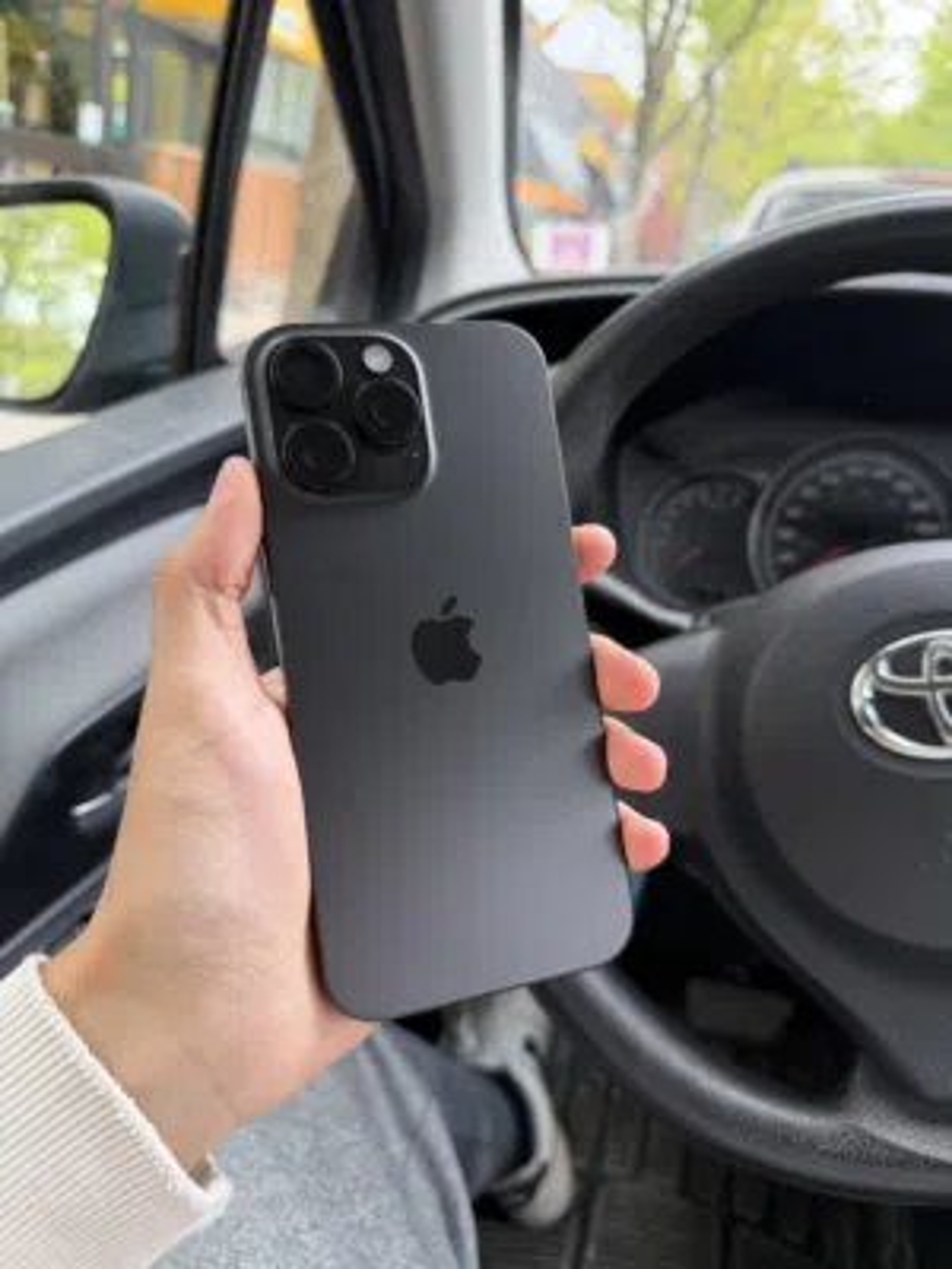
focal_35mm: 24
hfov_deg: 56.8
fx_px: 880
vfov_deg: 71.6
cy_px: 634
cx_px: 476
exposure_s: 1/121
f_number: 1.78
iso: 160
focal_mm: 6.76
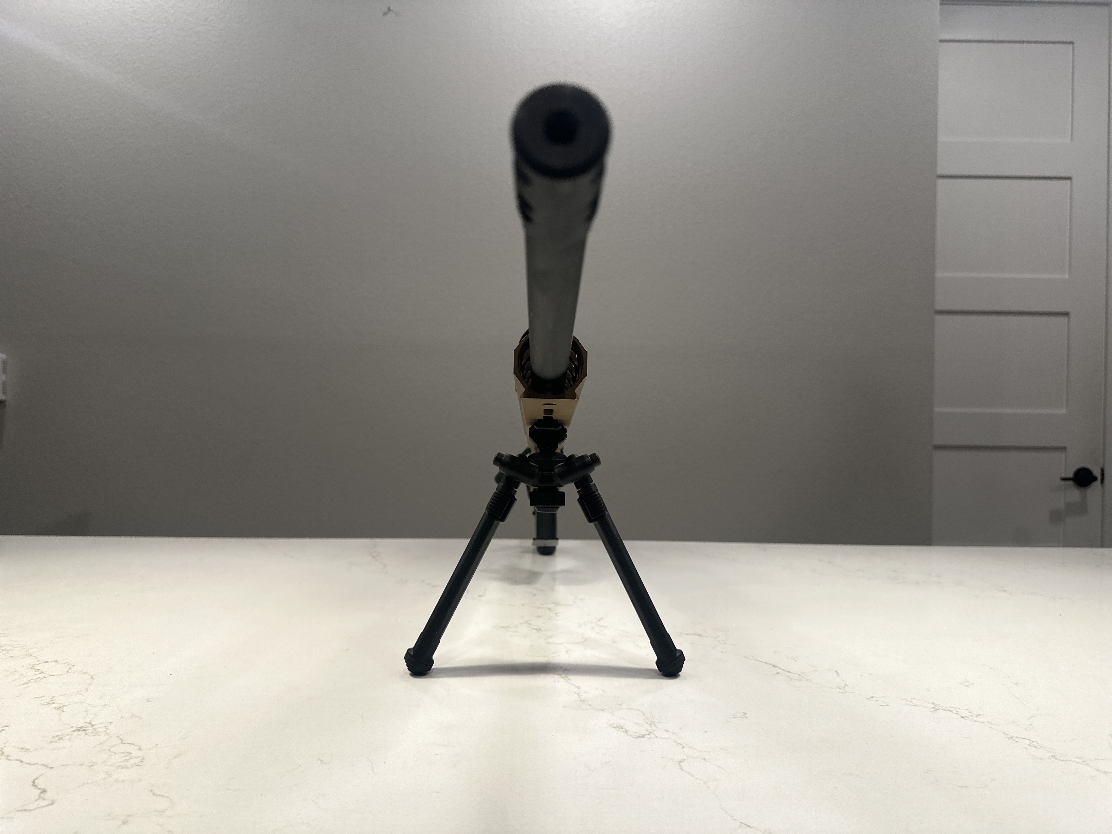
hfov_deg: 71.6
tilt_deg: -0.6
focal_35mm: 24
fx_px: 771
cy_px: 417
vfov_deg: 56.8
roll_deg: -0.7
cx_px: 556
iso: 160
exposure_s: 1/120
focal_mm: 6.86
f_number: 1.78
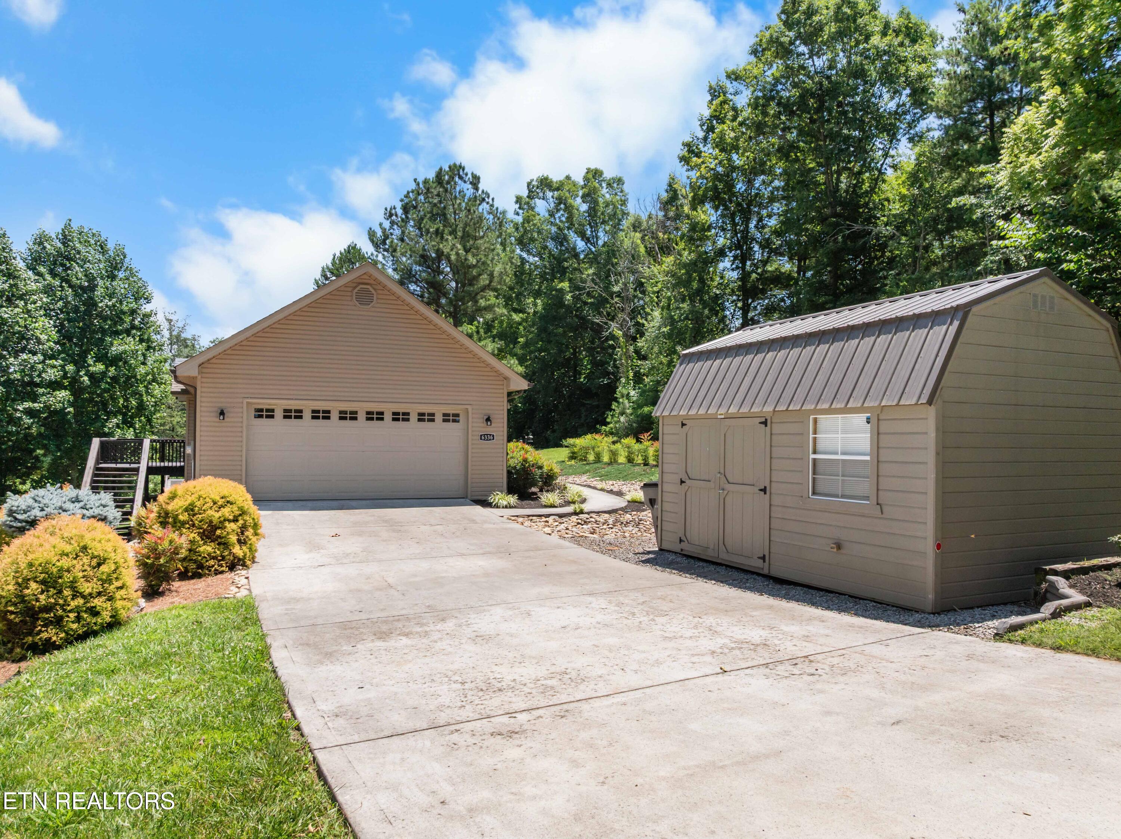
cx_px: 560
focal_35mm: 24
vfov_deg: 56.8
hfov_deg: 71.6
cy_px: 420
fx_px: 777
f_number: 2.8
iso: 130
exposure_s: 1/200
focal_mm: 12.29
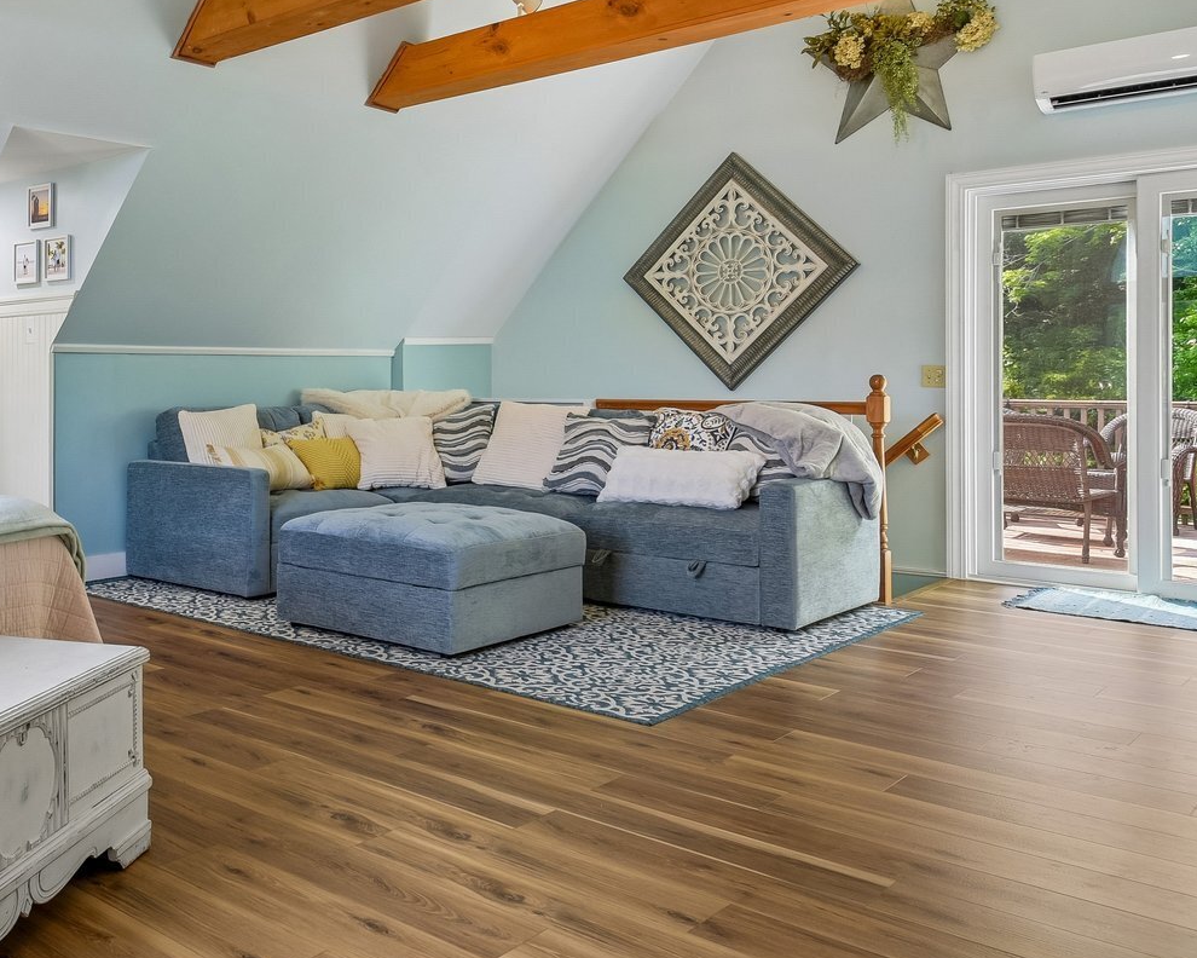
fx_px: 1169
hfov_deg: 51.1
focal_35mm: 33
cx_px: 251
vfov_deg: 44.2
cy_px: 368
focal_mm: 17
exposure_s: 1/25
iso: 400
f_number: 11
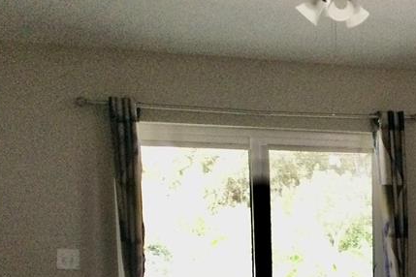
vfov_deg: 16.9
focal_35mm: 77
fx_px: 890
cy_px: 333
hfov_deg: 24.8
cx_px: 437
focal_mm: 3.3
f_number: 2.4
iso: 32
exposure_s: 1/30
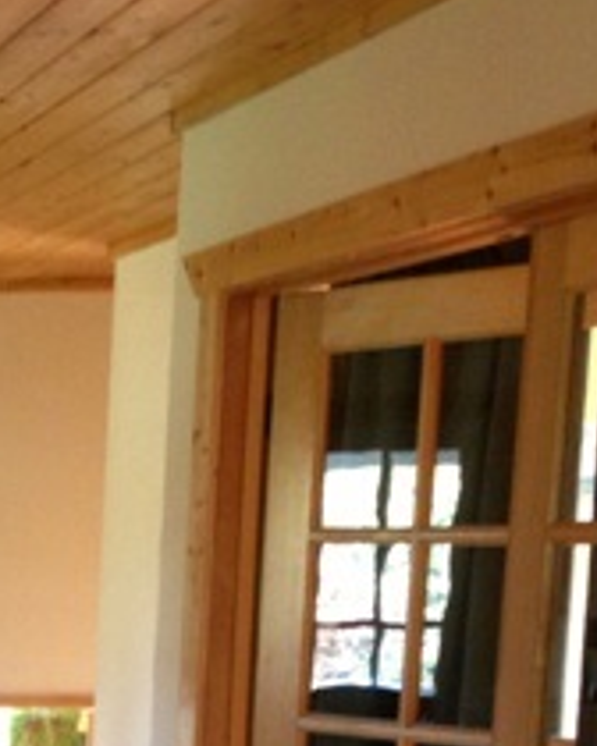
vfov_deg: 18.8
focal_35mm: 98
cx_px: -466
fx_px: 2164
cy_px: 821
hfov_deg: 14.0
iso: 200
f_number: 2.4
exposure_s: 1/20
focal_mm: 4.13
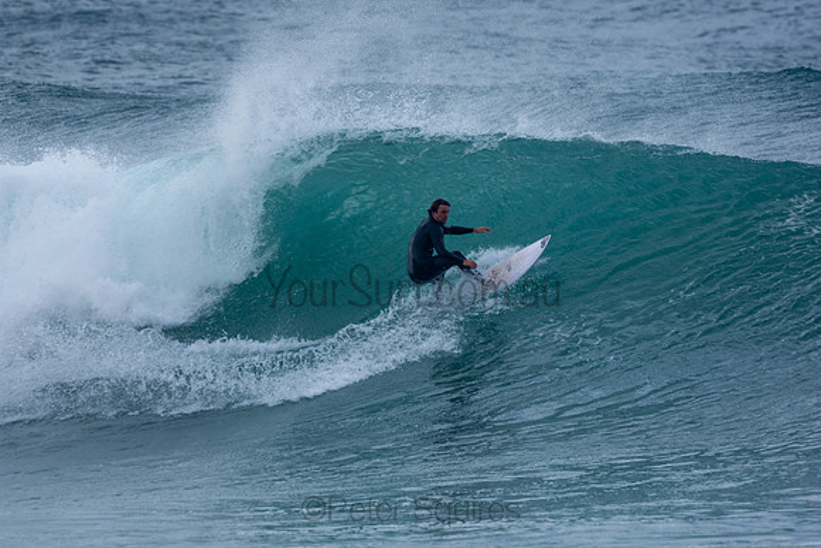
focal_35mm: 720
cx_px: 410
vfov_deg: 1.9
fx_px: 16423
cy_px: 274
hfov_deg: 2.9
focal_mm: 480
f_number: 6.3
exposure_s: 1/400
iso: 100
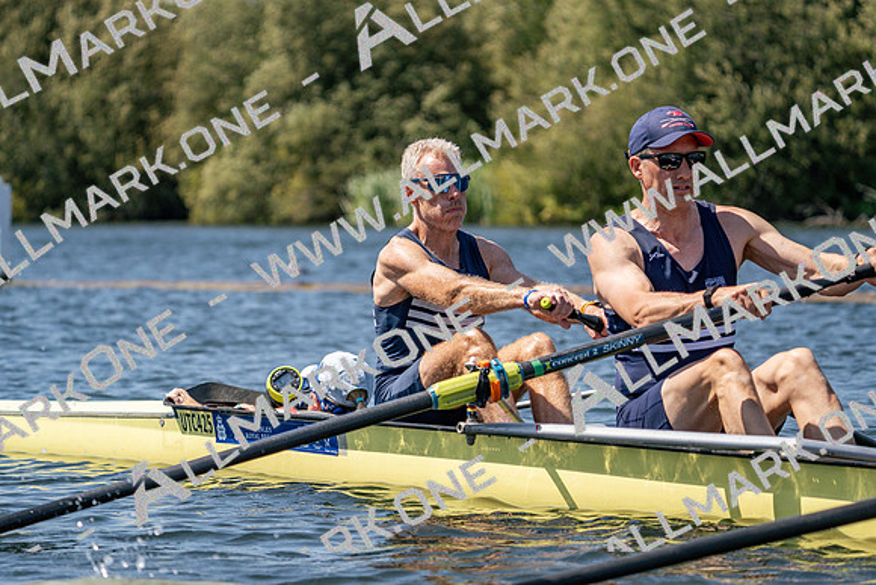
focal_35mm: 200
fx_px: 4868
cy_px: 292
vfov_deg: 6.9
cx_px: 438
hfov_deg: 10.3
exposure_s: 1/2000
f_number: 5.6
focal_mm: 200
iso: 250
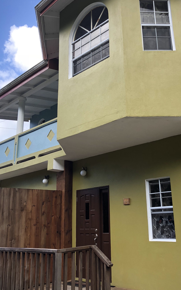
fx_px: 276
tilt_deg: +16.6
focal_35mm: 35
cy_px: 139
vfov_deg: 55.3
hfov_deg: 36.0
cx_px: 117
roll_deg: +2.2
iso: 20
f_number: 1.8
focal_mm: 4
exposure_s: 1/291
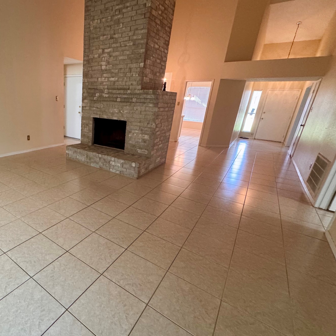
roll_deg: -3.1
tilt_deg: -20.0
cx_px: 89
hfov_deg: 73.0
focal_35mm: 19
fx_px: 209
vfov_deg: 77.7
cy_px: 169
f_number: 2.2
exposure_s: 1/60
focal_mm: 2.22
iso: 500
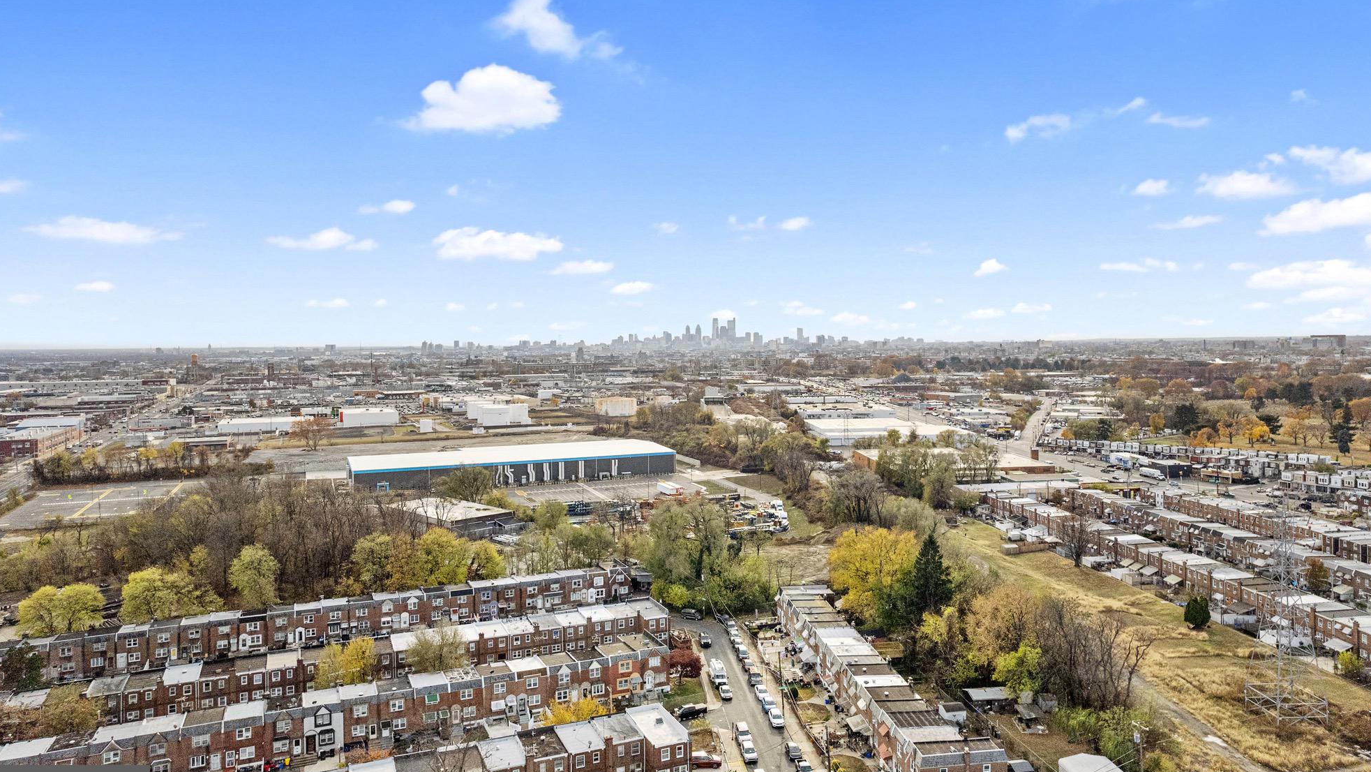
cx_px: 710
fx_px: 873
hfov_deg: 76.3
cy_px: 340
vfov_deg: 47.6
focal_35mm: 24
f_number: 2.8
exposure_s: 1/4000
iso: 110
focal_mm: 8.38
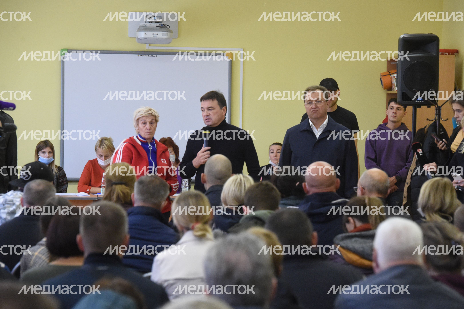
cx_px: 232
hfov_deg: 14.7
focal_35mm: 140
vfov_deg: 9.8
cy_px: 154
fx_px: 1803
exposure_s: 1/500
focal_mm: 140
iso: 12800
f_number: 5.6
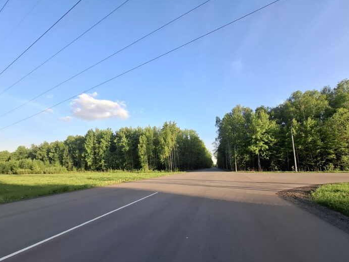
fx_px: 151
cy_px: 148
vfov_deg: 81.3
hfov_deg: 98.1
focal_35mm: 15
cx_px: 182
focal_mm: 1.74
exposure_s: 1/221
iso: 40
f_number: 2.2
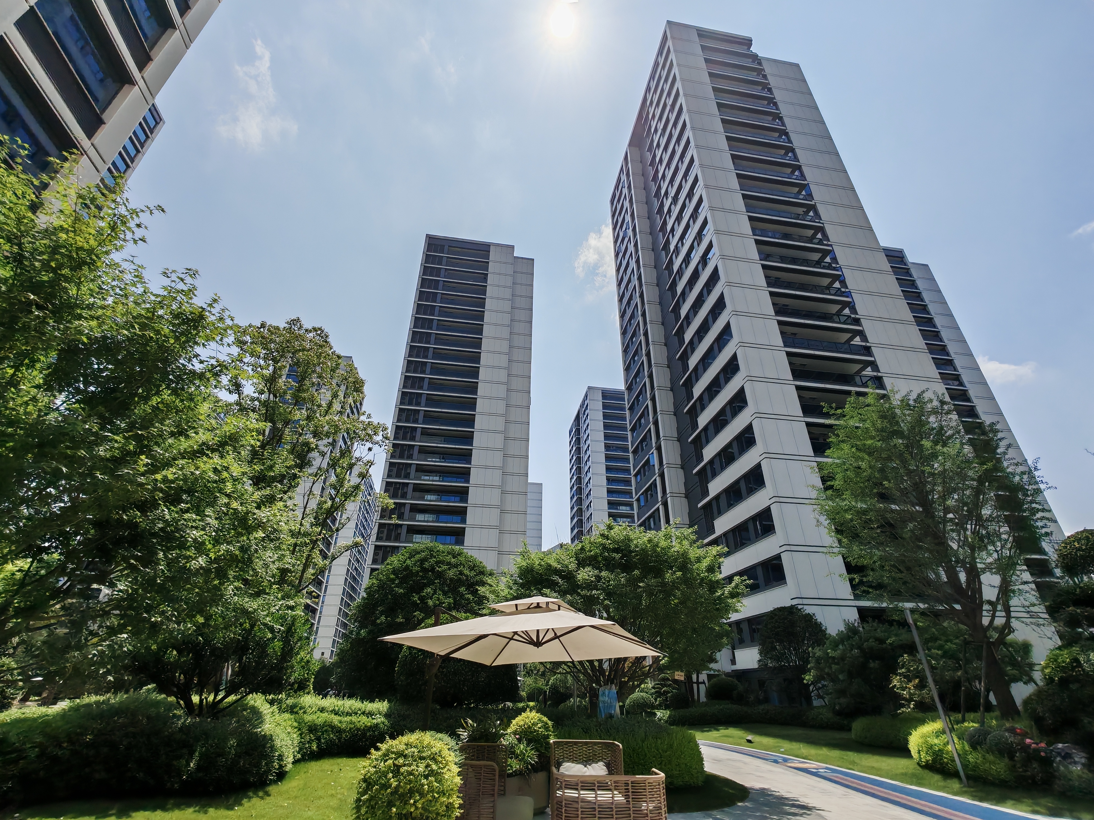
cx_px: 547
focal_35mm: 16
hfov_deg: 94.5
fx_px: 506
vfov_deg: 78.1
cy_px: 410
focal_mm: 1.96
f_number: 2.2
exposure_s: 1/3300
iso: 50
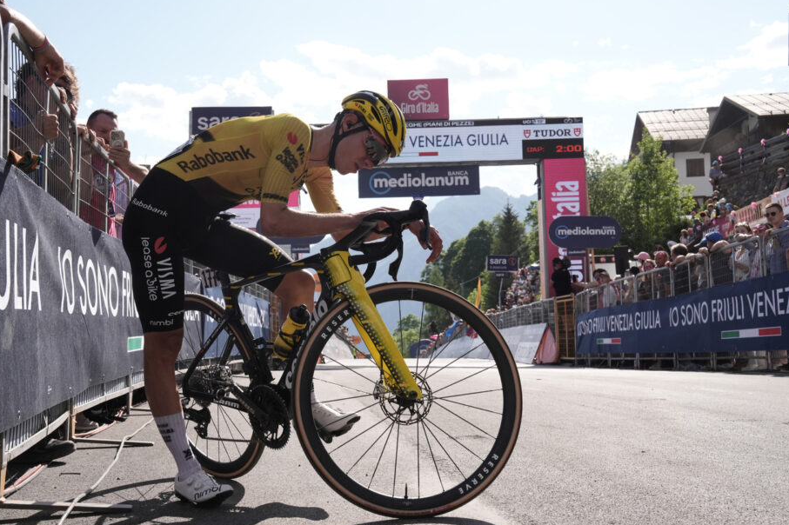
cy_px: 250
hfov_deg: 45.4
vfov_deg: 31.2
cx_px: 359
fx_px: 942
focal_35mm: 43
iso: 1250
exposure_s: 1/2500
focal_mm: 39
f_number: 8
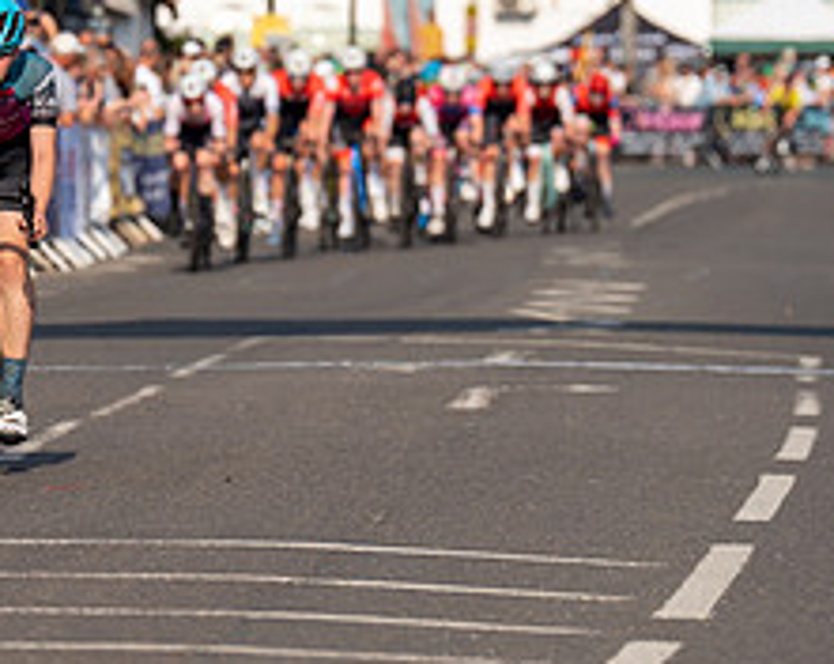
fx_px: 11802
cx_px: -128
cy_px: 89
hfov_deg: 4.0
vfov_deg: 3.2
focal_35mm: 479
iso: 160
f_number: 4.5
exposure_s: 1/1000
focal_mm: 194
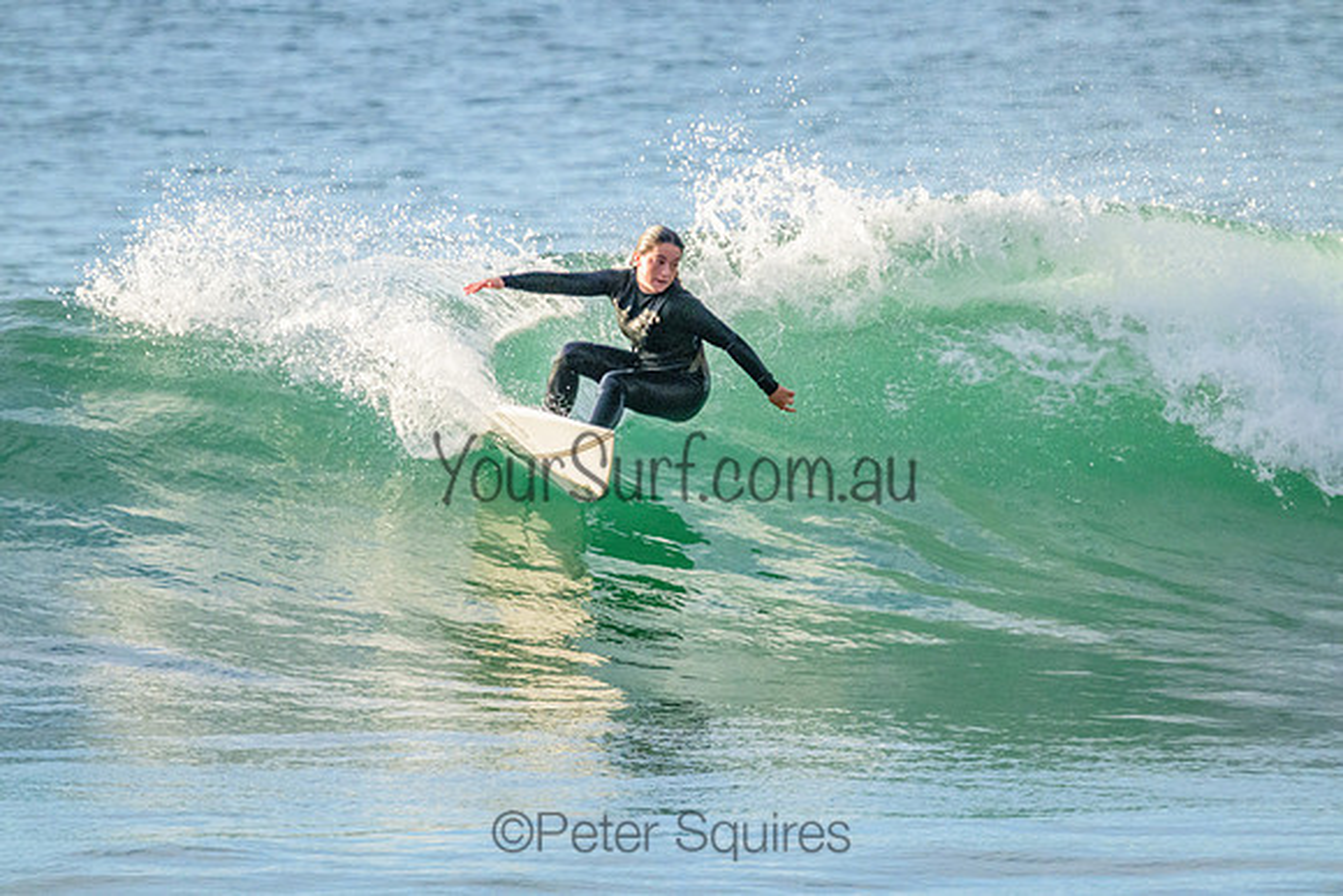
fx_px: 29850
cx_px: 672
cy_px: 448
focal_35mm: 800
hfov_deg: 2.6
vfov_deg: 1.7
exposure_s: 1/1250
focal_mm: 800
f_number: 11
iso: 5600
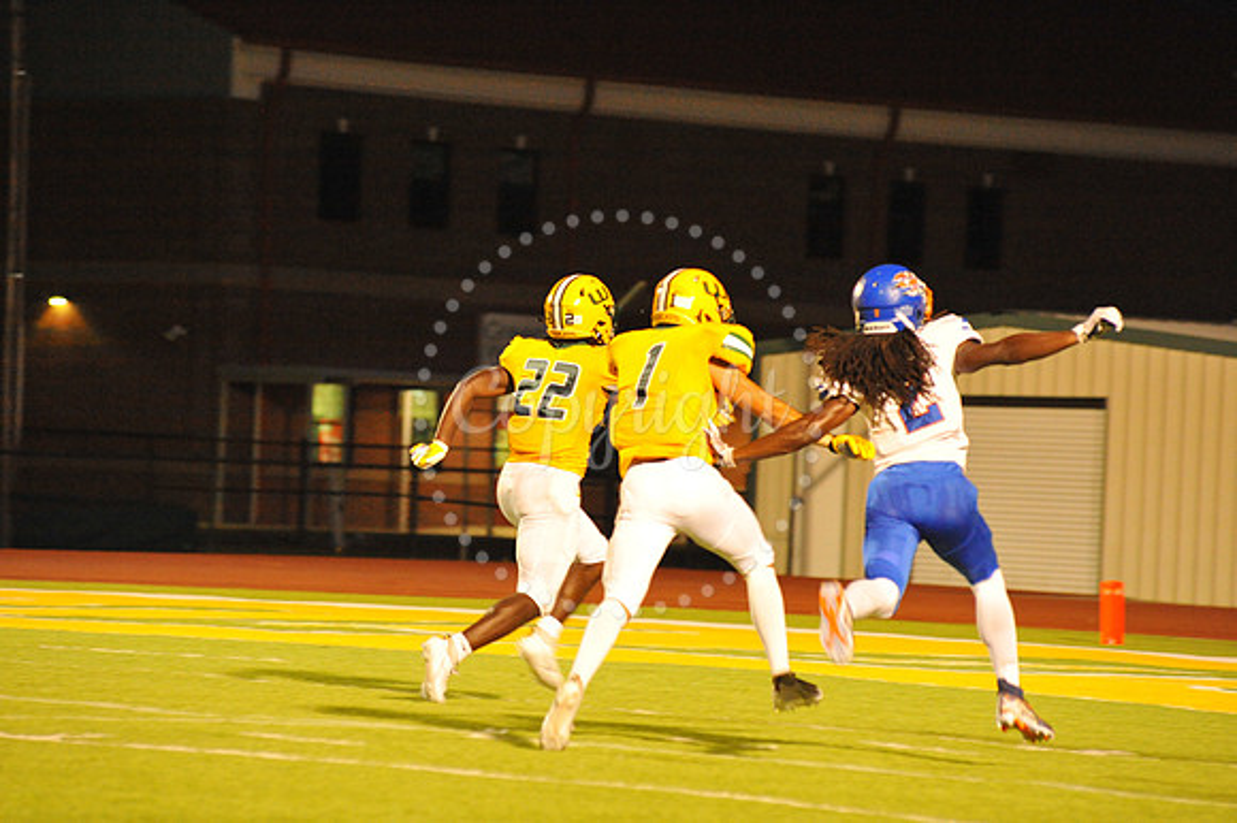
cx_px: 618
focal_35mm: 200
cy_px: 412
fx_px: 6868
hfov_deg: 10.3
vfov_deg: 6.9
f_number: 5.6
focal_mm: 200
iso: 6400
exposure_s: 1/200
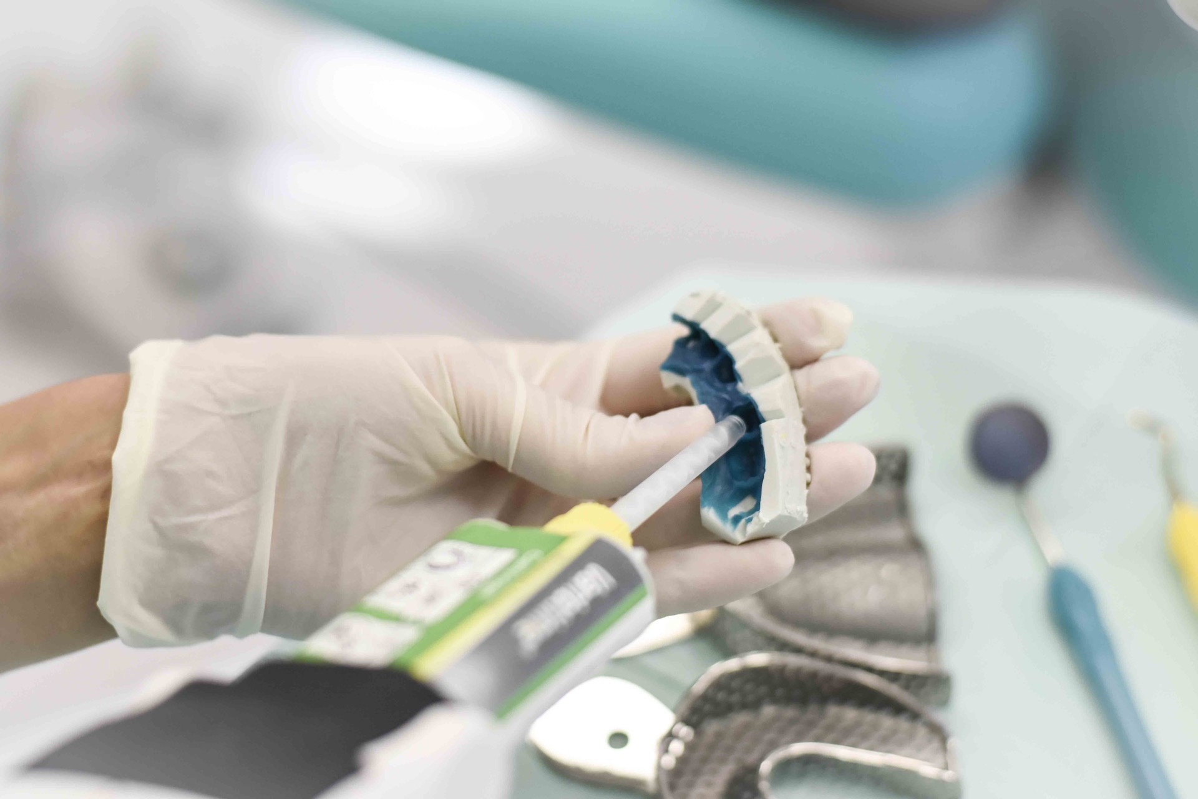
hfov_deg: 27.0
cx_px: 599
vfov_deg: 18.2
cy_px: 400
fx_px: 2496
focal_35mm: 75
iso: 1250
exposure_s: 1/1250
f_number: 2.5
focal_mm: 50
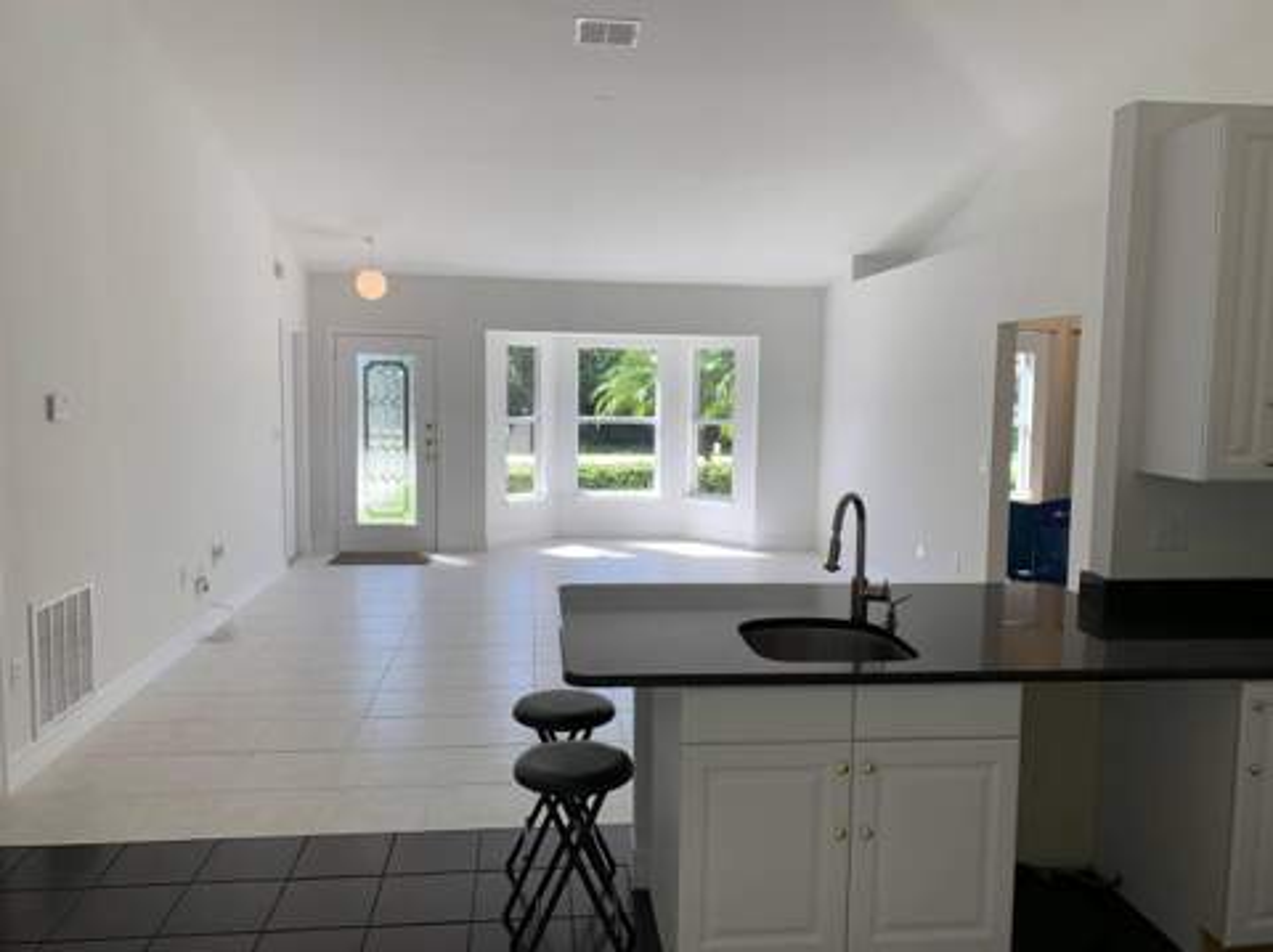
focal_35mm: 26
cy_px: 476
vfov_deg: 53.0
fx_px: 955
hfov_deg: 67.4
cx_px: 636
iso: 25
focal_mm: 4.25
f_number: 1.8
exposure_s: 1/210
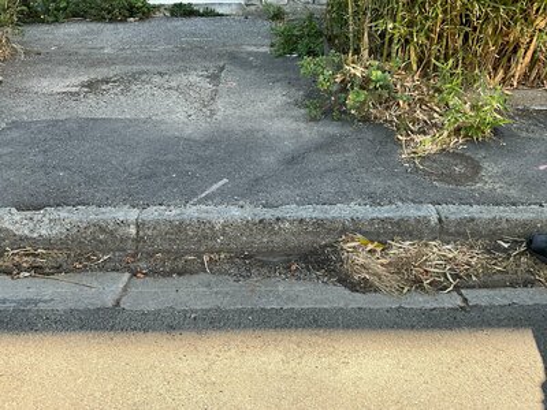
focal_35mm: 29
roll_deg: +0.2
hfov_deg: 61.7
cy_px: 205
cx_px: 274
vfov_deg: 48.2
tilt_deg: -30.4
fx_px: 458
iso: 25
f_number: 1.8
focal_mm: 3
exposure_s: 1/183
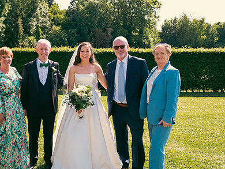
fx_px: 260
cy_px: 91
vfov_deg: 36.0
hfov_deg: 45.8
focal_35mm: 40
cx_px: 70
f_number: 5.6
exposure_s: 1/400
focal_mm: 28
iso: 200
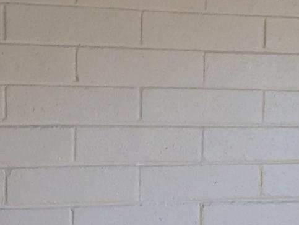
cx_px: 196
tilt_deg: -6.9
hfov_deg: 11.0
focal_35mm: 180
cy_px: 358
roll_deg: -1.4
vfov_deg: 8.1
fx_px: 1556
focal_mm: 4.15
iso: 32
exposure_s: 1/191
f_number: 2.2
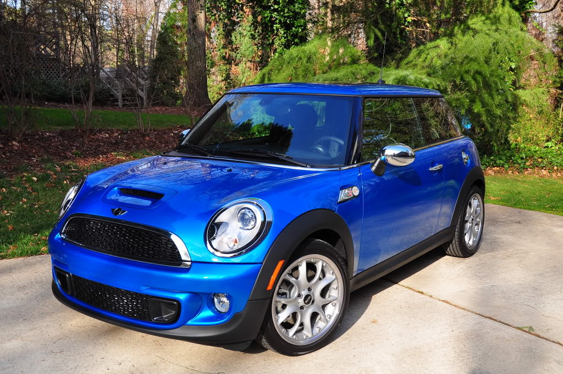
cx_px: 282
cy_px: 187
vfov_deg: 34.1
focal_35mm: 39
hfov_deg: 49.6
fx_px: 609
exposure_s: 1/200
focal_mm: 26
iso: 200
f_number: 7.1
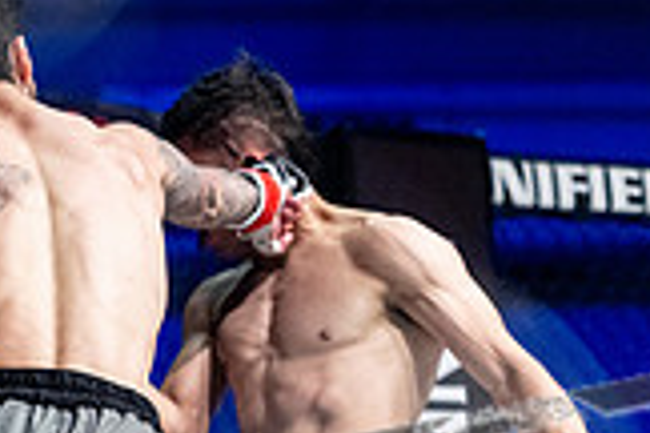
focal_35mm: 179
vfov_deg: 7.6
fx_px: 3232
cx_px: 12
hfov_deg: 11.4
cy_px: 571
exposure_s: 1/1250
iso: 3200
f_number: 2
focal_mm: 50
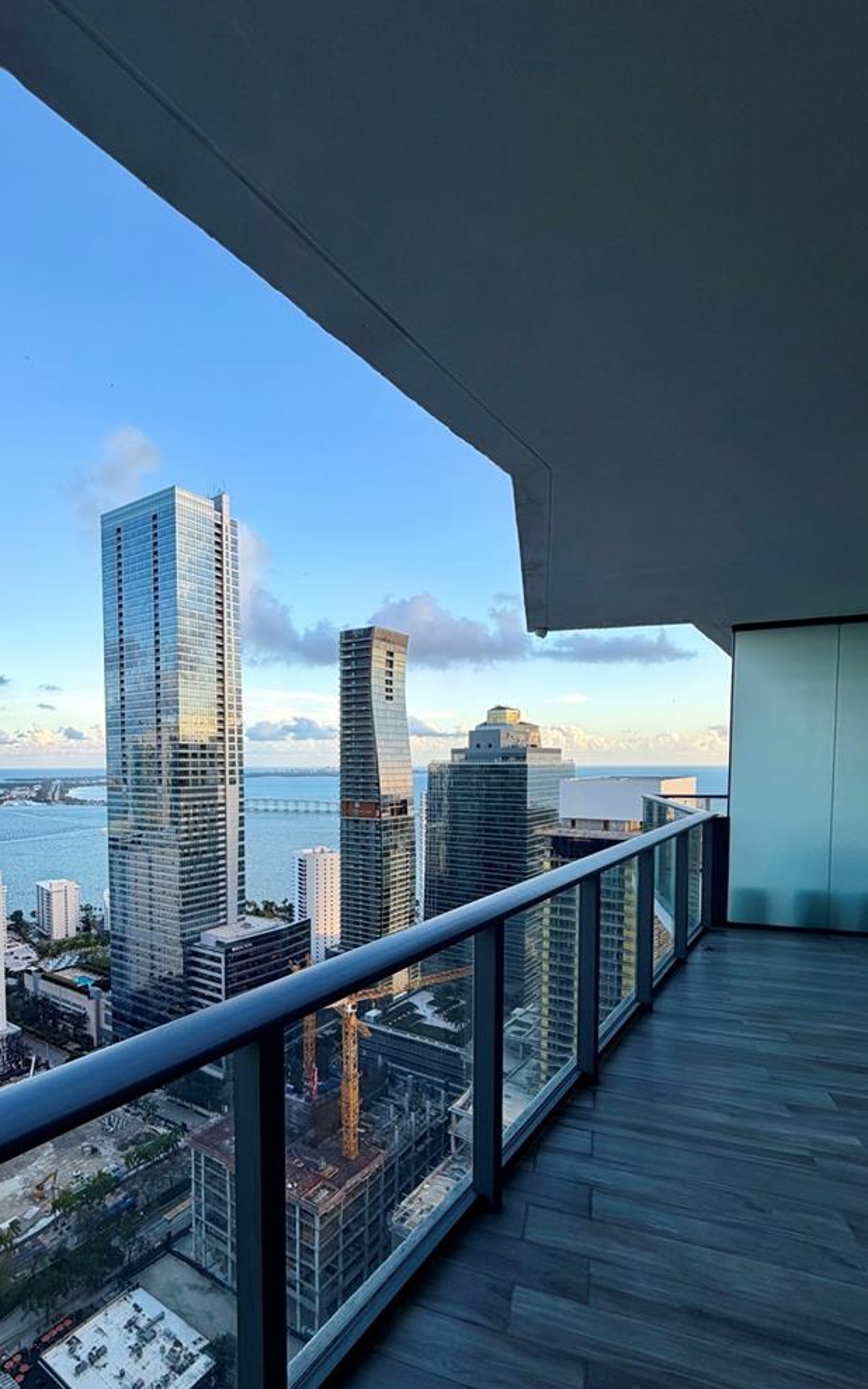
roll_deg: +0.0
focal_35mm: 18
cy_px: 808
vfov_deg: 90.3
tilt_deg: -3.5
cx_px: 298
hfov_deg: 63.5
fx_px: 681
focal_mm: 2.22
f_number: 2.2
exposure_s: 1/246
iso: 40
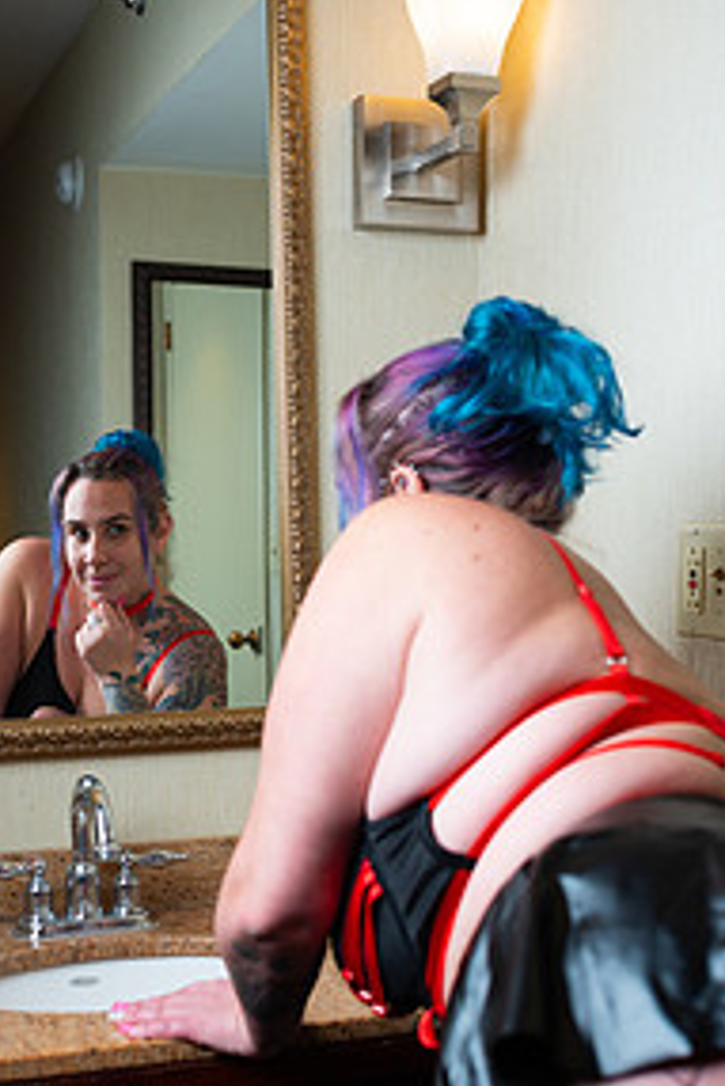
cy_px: 725
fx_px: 1659
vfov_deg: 35.9
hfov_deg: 24.6
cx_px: 315
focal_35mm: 55
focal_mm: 35
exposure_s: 1/500
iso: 125
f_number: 4
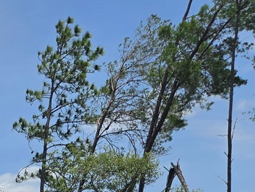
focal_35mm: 88
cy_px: 338
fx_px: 649
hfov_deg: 17.6
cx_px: -214
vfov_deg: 14.8
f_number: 1.8
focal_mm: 5.4
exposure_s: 1/5259
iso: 80
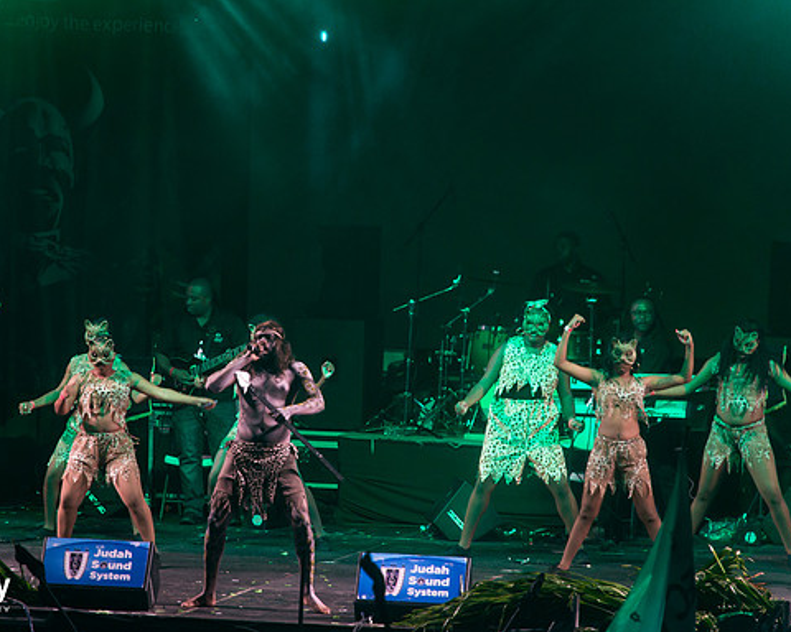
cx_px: 341
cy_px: 316
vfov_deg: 4.3
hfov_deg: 5.3
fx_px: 8498
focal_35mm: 363
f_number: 5.6
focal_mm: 320
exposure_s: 1/200
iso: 3200
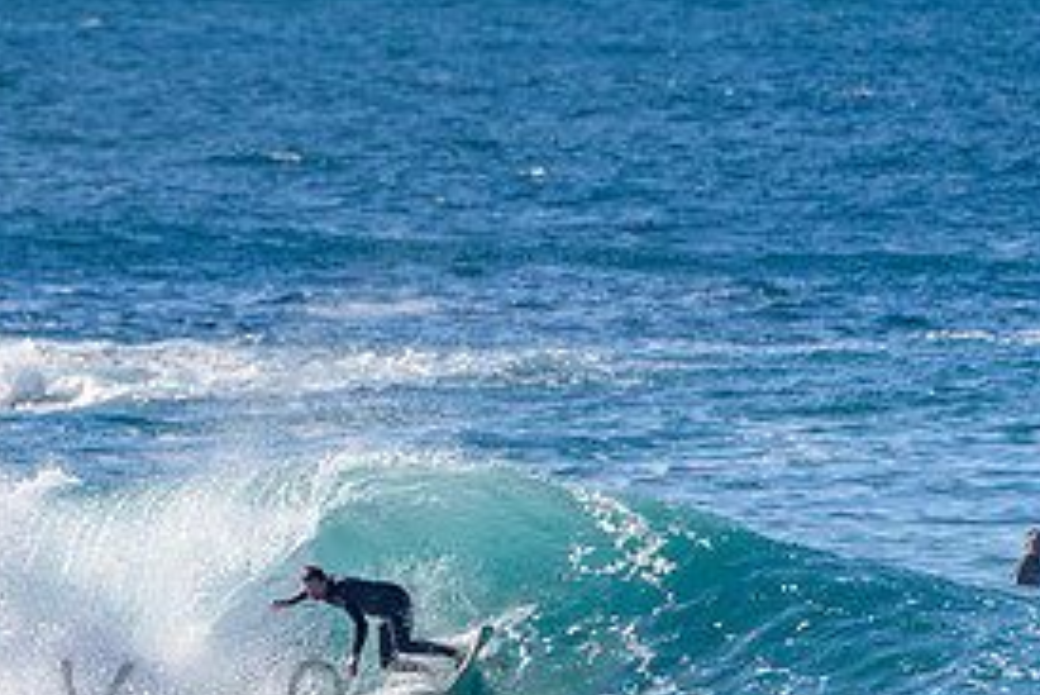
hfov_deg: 1.6
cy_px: 667
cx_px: 310
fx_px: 37516
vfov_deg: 1.1
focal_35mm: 1298
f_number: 5.6
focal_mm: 500
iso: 110
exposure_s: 1/2000
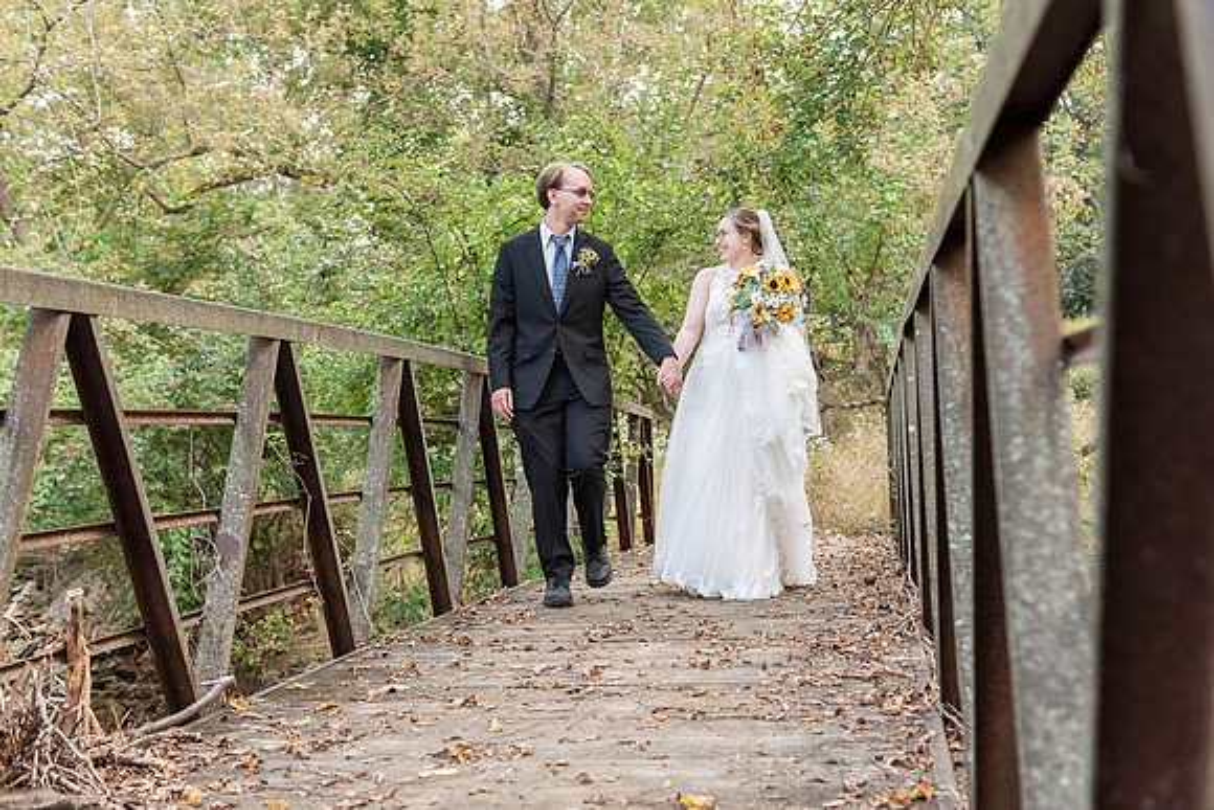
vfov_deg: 28.1
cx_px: 607
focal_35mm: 48
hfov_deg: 41.1
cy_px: 405
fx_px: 1619
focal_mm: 48
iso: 400
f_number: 4
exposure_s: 1/320
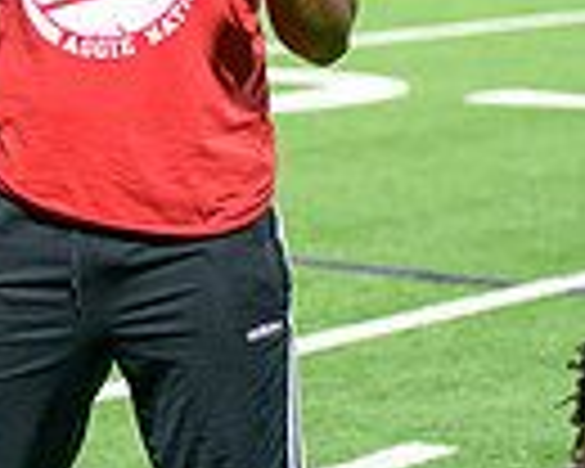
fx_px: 3948
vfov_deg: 6.8
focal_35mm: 228
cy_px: -18
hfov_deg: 8.4
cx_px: -86
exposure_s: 1/250
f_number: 2.8
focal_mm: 70
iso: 1600
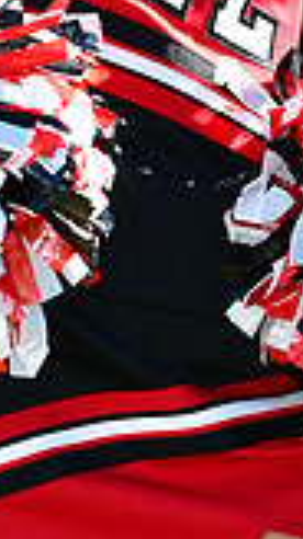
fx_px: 8774
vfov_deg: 3.5
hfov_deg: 2.0
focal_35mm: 613
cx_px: 173
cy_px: -371
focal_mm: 110
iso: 400
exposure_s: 1/800
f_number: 4.5
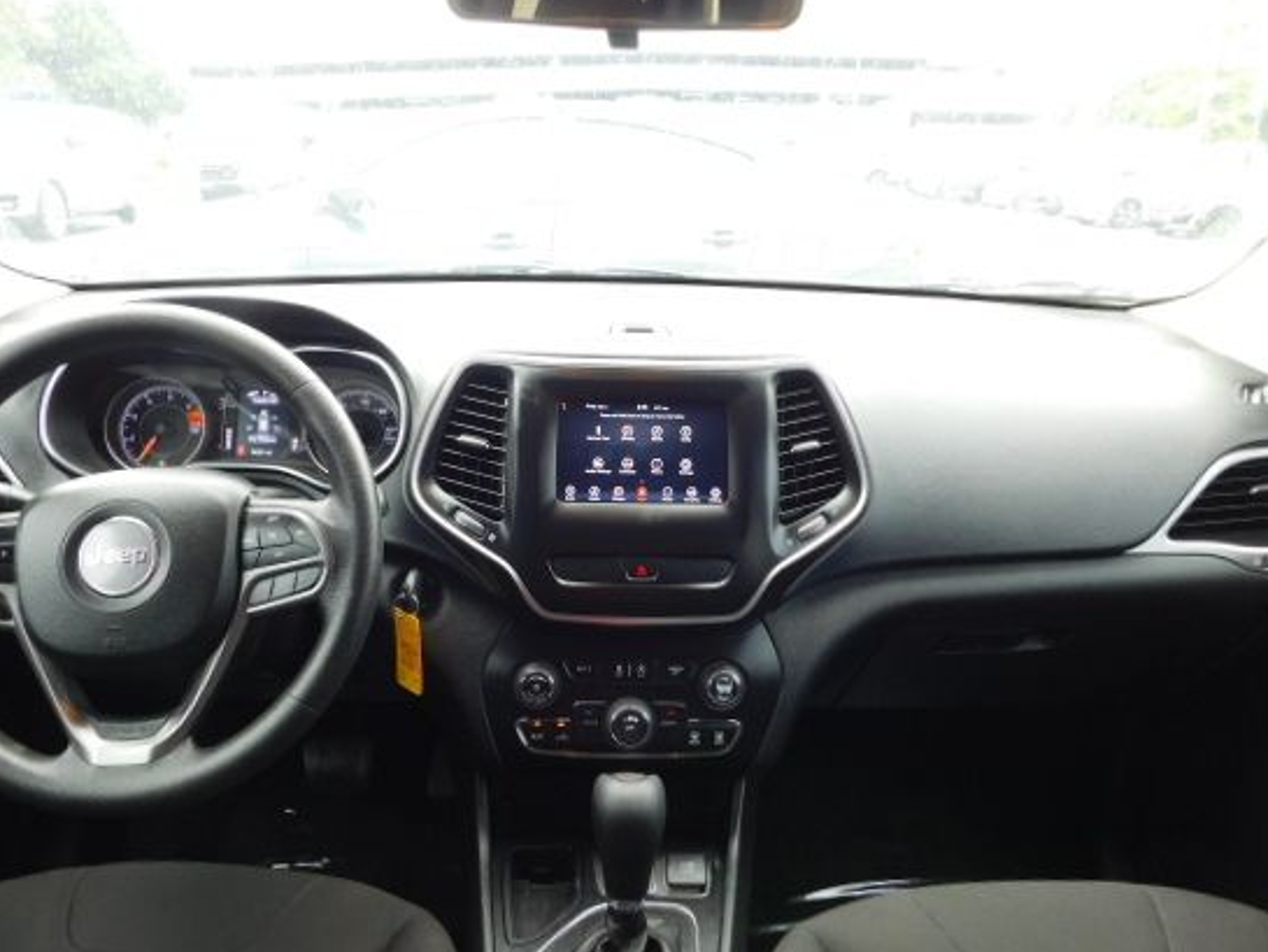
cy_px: 470
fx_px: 989
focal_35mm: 27
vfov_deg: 51.4
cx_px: 591
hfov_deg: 65.2
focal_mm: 4
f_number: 3
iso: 140
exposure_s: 1/30
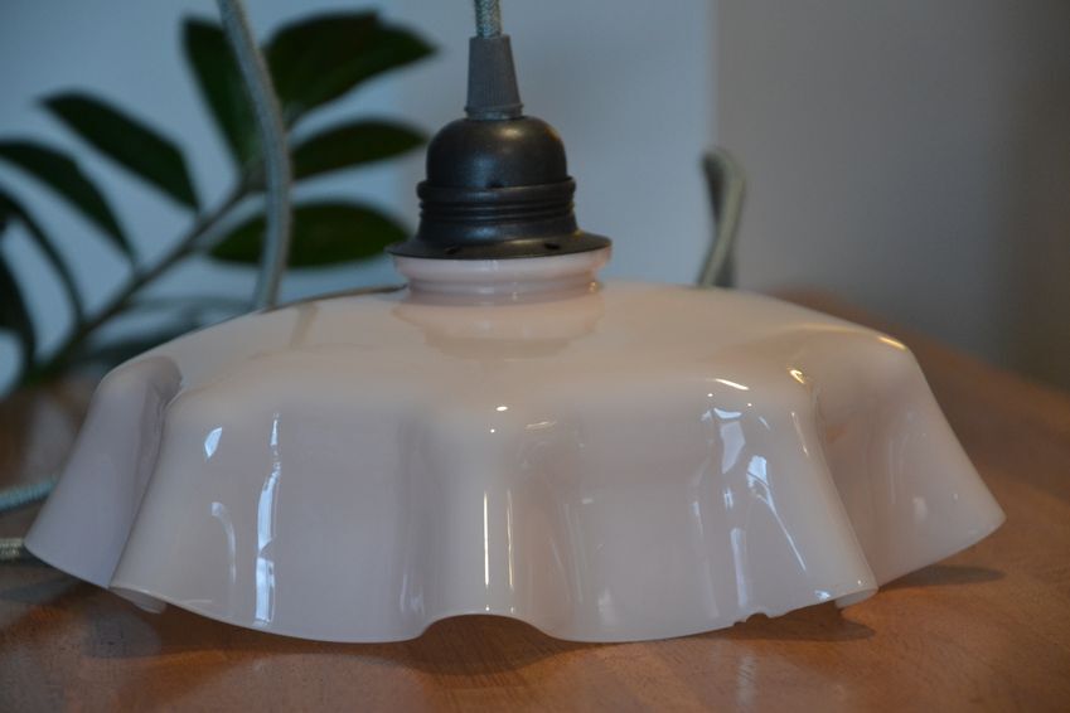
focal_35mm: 158
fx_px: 4681
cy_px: 356
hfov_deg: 13.0
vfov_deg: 8.7
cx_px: 535
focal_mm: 105
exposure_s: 1/125
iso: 1400
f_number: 5.6
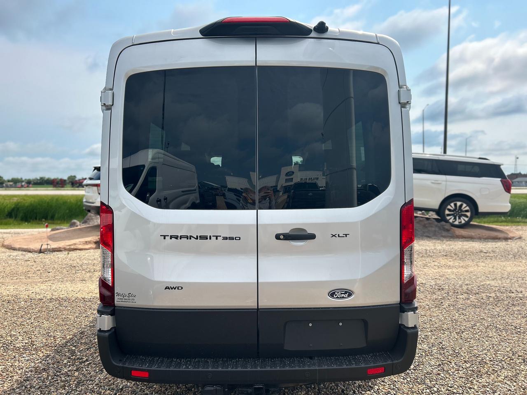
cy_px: 198
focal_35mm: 26
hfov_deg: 67.3
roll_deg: +0.8
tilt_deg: -1.1
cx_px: 264
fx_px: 396
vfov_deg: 53.1
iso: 50
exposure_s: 1/5882
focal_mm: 5.7
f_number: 1.5
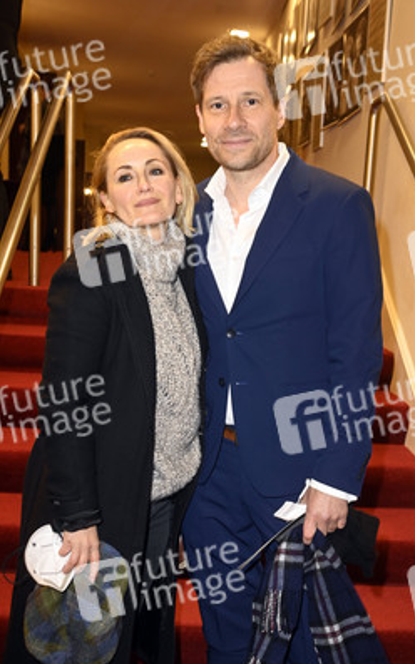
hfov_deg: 31.2
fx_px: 742
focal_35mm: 41
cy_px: 331
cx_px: 208
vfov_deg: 48.2
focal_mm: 40
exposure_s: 1/80
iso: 1250
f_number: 5
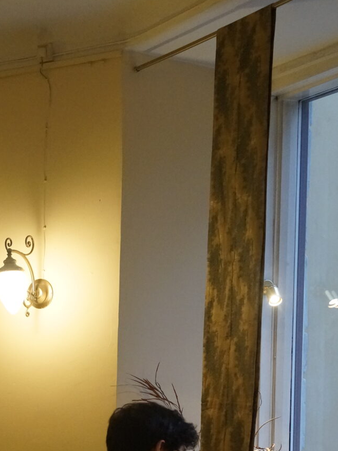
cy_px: 418
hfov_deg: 14.2
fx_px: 1315
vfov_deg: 19.1
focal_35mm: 101
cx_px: -61
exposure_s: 1/80
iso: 3200
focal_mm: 35
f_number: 4.5
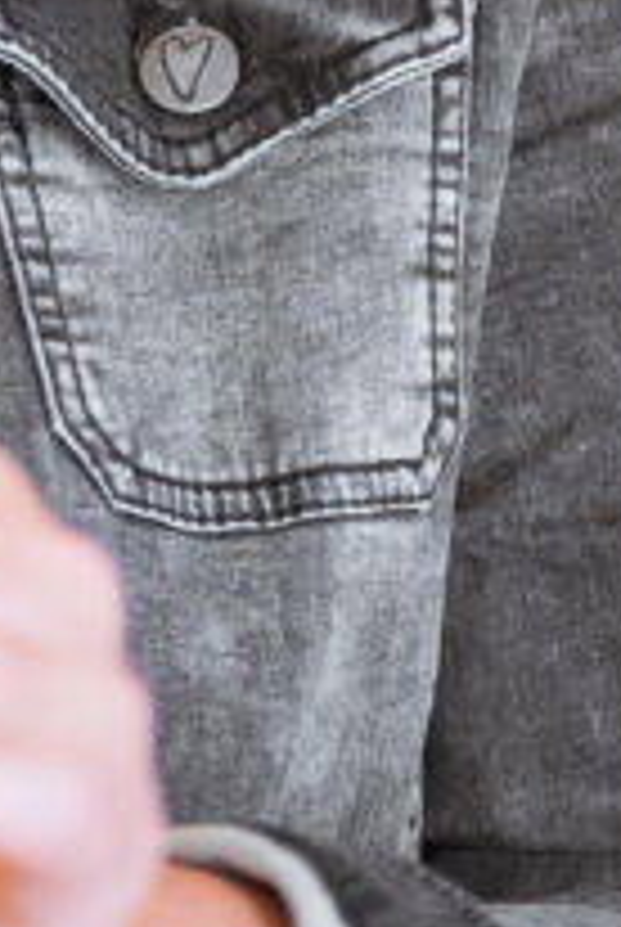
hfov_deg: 3.2
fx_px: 10882
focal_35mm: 422
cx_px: -655
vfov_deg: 4.8
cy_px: -450
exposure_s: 1/200
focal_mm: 85
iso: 800
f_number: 1.7
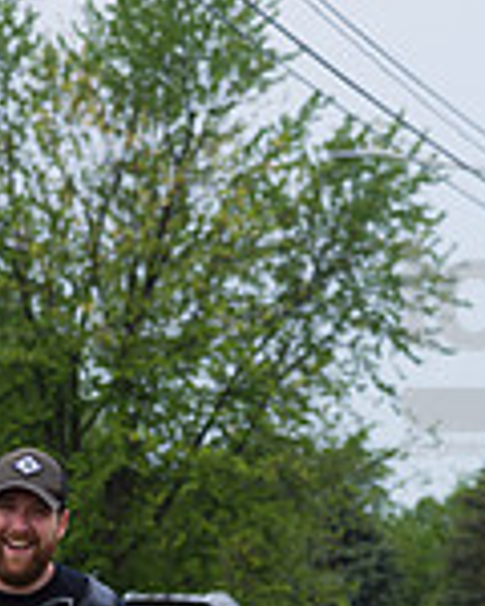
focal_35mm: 337
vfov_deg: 5.7
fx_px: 6047
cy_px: 780
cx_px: 53
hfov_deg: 4.6
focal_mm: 120
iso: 200
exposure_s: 1/640
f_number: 6.3
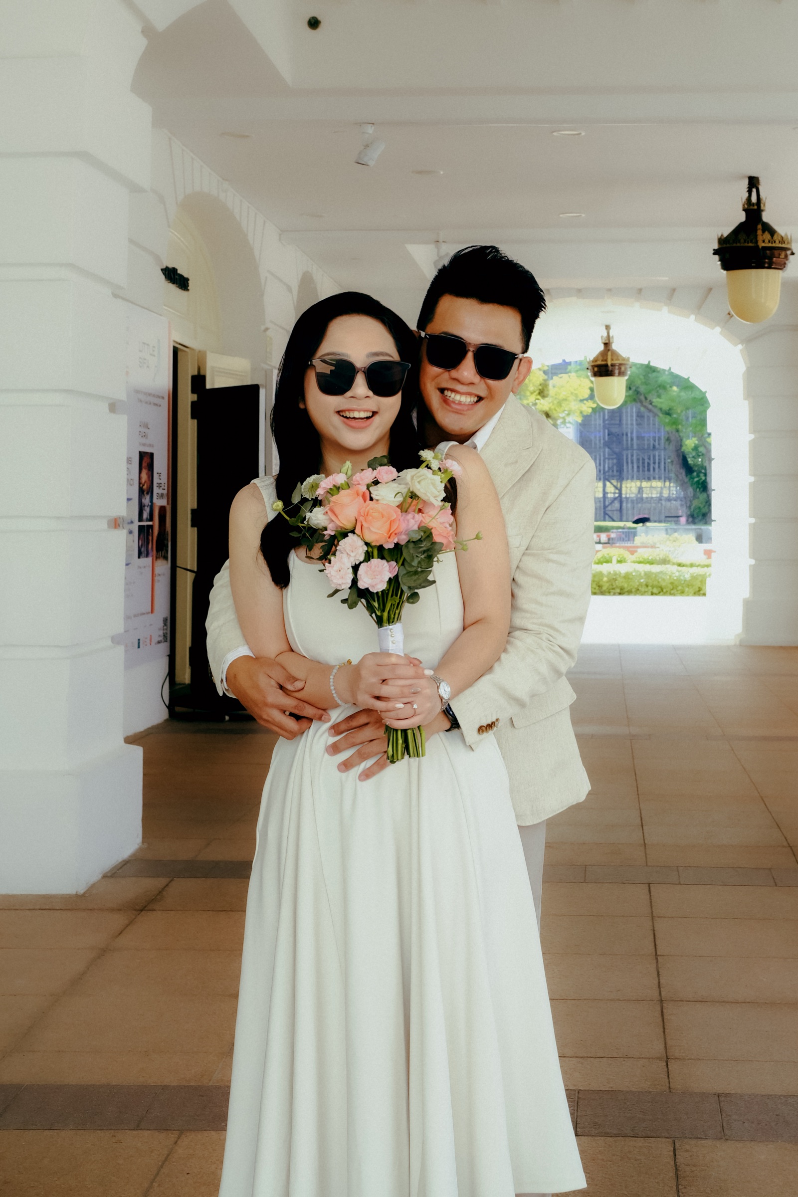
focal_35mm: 50
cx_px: 399
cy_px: 598
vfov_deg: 39.6
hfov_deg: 27.0
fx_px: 1662
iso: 640
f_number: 5.6
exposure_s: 1/250
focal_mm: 33
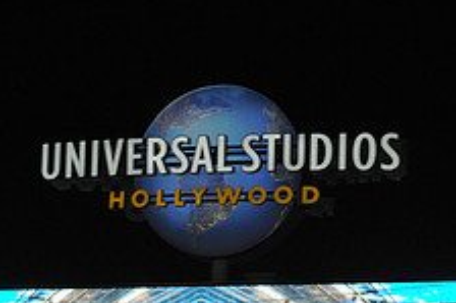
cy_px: 334
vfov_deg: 3.0
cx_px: 195
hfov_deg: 4.5
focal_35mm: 454
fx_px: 5746
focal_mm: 175
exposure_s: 1/250
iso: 1600
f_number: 9
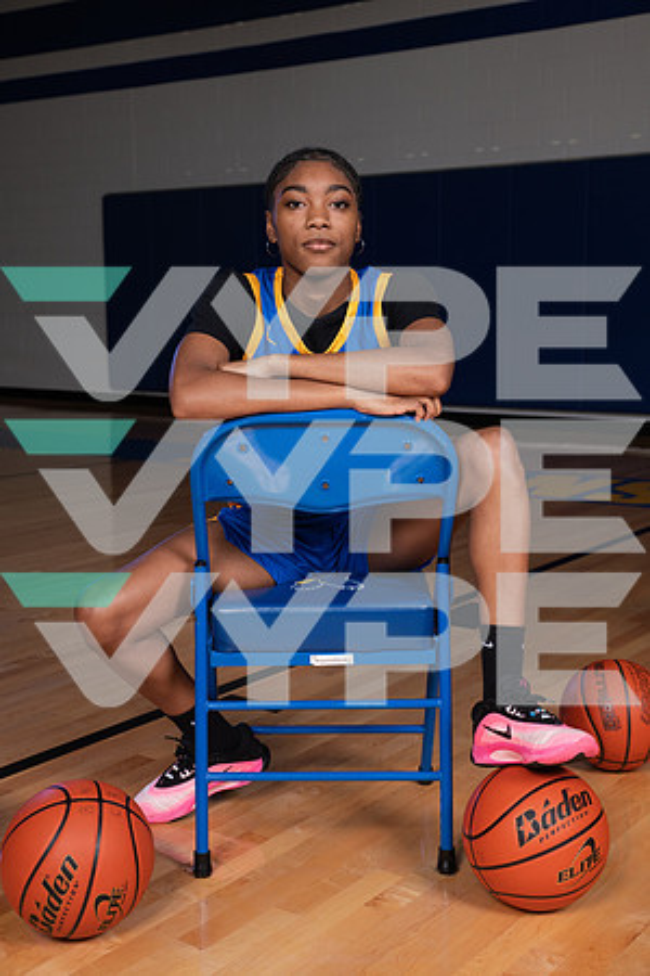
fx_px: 1300
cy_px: 488
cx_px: 325
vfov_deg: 41.1
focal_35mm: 48
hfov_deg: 28.1
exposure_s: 1/320
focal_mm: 48
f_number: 7.1
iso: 500
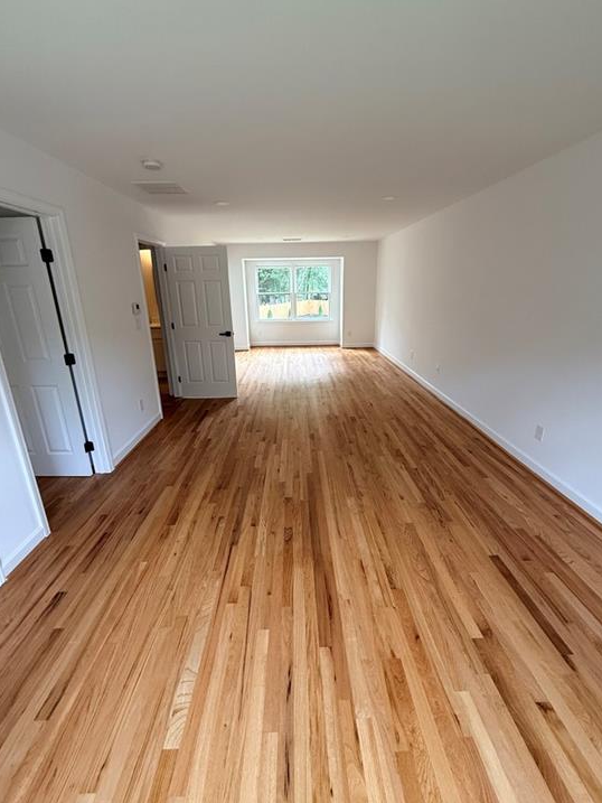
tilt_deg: -16.6
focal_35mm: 15
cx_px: 301
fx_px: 348
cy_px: 392
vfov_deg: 98.1
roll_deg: -0.3
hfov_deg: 81.8
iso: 200
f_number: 2.2
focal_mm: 2.22
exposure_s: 1/99
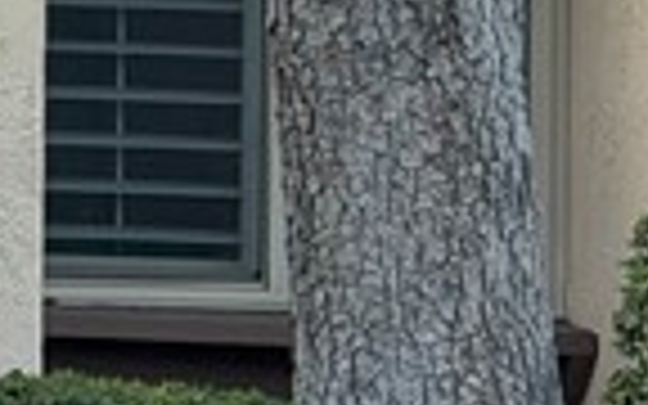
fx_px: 6411
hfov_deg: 5.6
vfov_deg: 3.6
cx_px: -927
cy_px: -508
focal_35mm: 363
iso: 64
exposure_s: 1/267
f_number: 1.78
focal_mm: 6.76
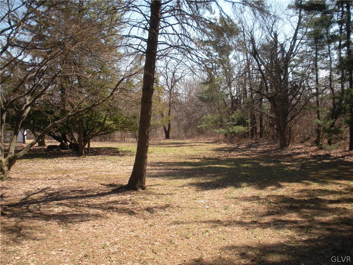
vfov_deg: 40.7
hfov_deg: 52.6
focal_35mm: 35
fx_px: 357
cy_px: 132
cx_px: 176
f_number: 3.5
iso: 64
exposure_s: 1/291
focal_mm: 6.3
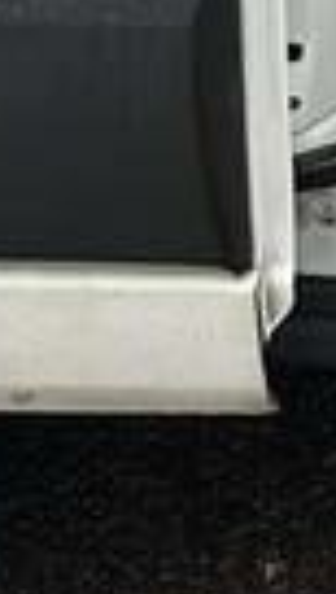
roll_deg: +0.9
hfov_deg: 6.0
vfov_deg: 9.7
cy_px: -1162
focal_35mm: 172
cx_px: 1335
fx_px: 2711
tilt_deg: -5.6
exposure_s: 1/129
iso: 64
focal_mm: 6.86
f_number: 1.78
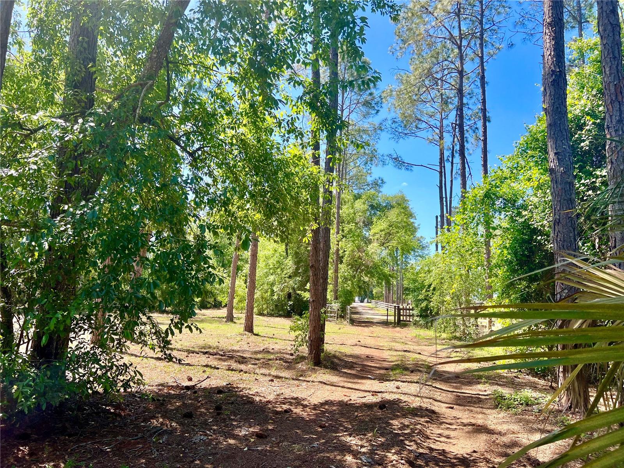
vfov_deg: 53.1
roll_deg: -1.5
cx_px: 312
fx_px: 469
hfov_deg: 67.3
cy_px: 234
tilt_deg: +10.6
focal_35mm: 26
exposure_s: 1/1224
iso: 50
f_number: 1.5
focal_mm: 5.7
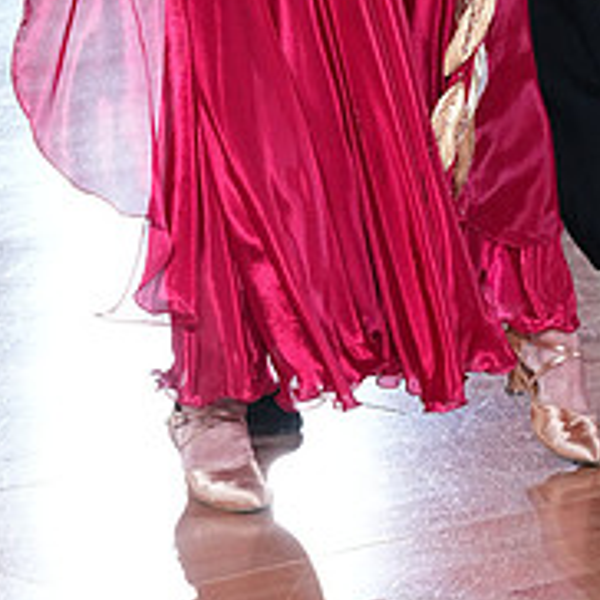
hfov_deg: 9.2
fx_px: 3726
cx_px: 305
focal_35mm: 190
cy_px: -310
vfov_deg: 9.0
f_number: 5.6
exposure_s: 1/400
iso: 5000
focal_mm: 70
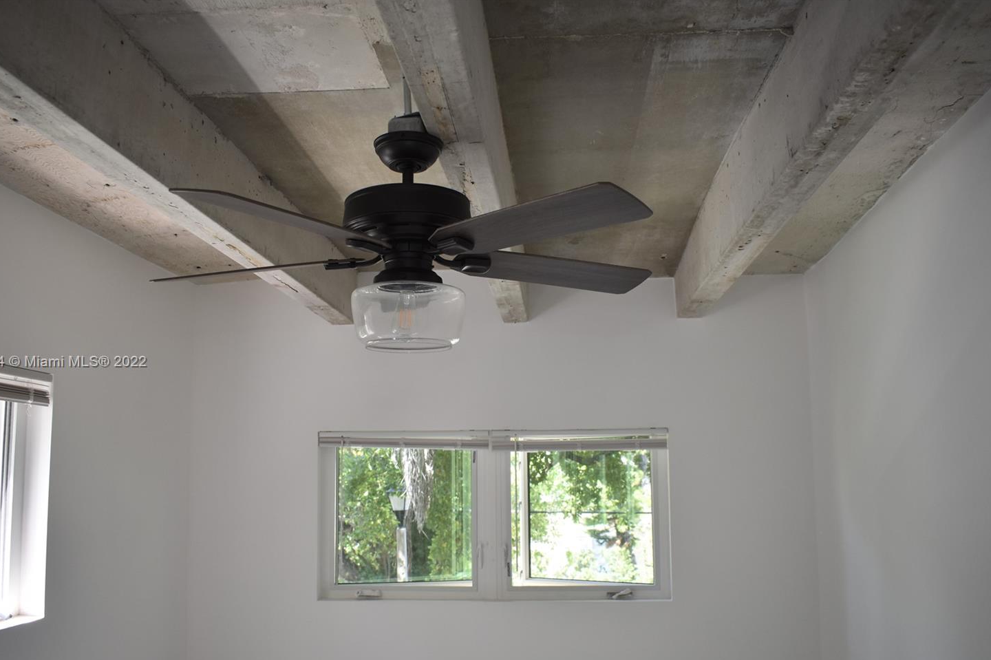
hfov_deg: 61.9
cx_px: 477
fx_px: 826
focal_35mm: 30
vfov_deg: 43.5
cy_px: 363
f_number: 4
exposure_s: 1/60
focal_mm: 18
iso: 400
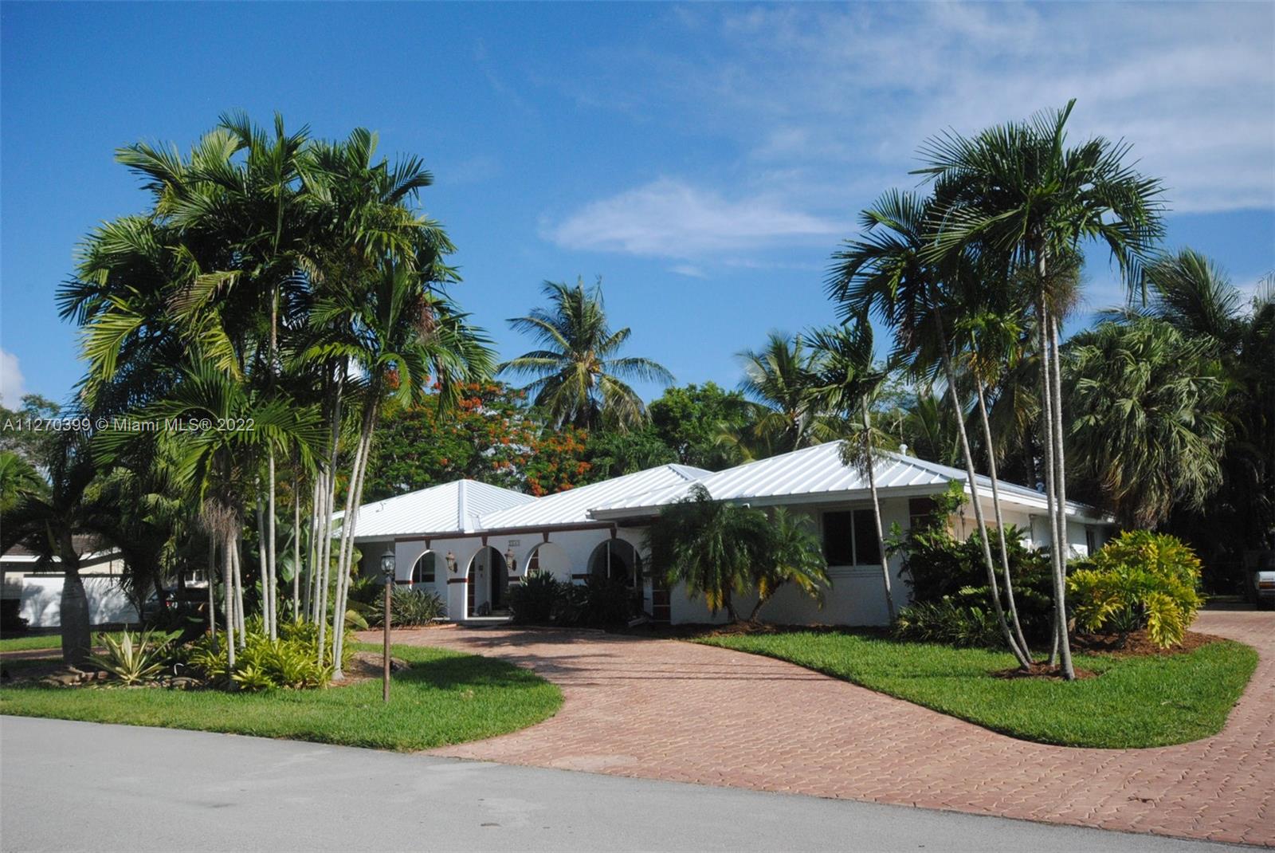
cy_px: 426
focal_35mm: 30
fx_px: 1063
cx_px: 638
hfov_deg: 61.9
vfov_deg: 43.7
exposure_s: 1/800
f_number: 14
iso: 800
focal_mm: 20
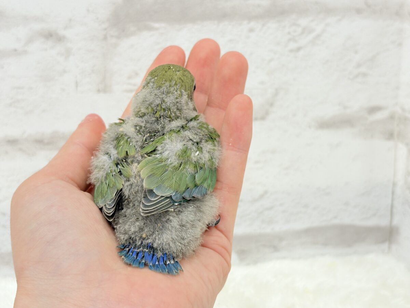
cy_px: 154
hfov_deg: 36.8
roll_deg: +1.9
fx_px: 616
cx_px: 205
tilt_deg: -16.7
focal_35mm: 52
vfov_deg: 28.0
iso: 40
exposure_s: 1/50
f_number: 1.6
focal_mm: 5.96
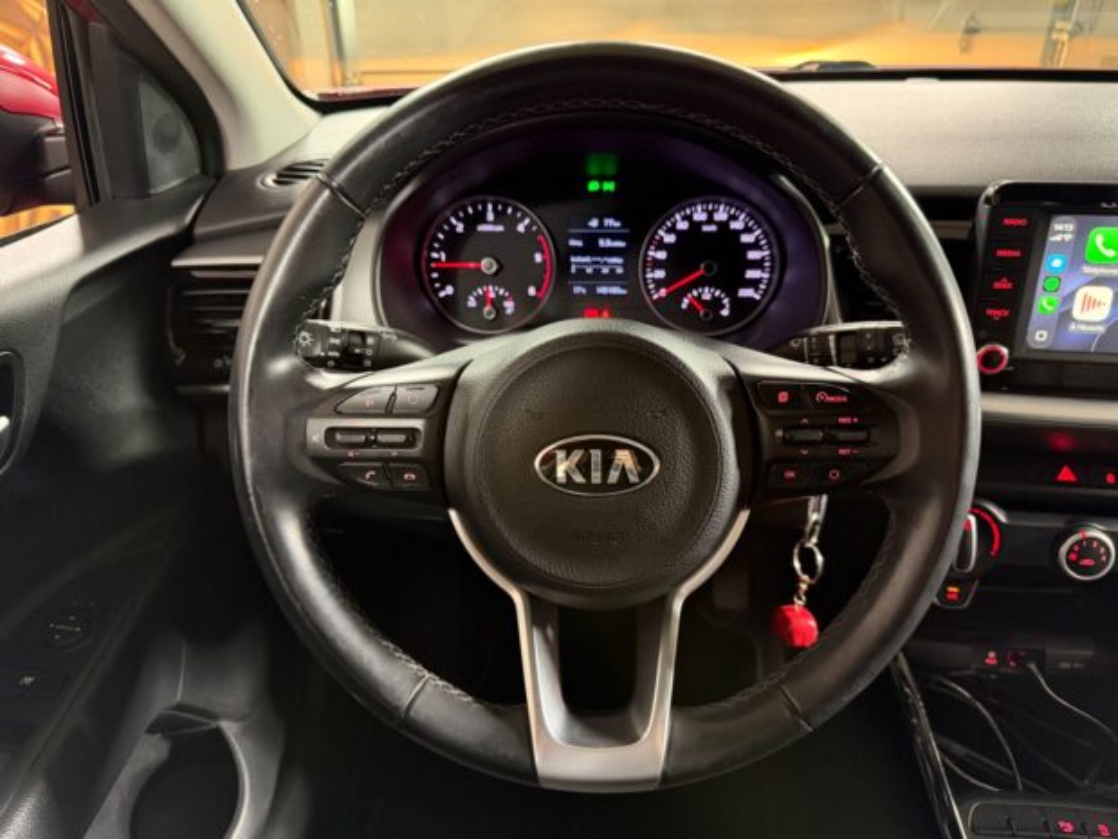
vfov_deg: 56.8
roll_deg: +1.1
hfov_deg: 71.6
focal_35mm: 24
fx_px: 775
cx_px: 559
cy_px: 420
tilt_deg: -29.7
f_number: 1.78
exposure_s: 1/33
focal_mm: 6.76
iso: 800
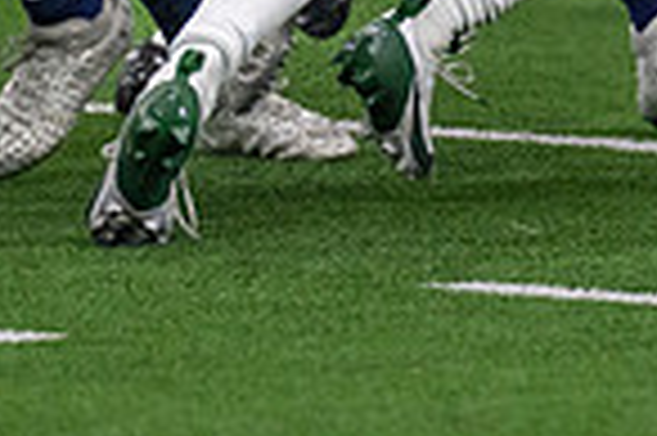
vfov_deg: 1.2
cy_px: -384
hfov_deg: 1.8
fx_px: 20380
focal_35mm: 1118
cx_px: 935
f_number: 2.8
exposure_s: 1/1000
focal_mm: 200
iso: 2000
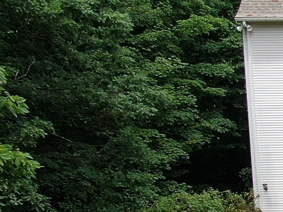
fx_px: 1071
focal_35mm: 131
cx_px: 626
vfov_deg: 11.2
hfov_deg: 12.6
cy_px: 220
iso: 110
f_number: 2.8
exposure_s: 1/400
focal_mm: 4.39
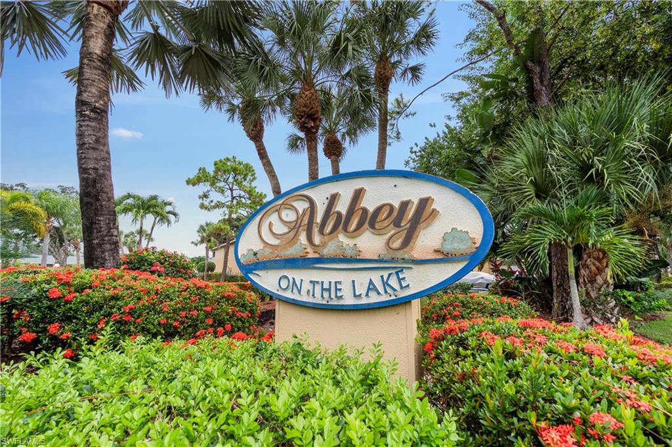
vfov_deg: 81.1
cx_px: 336
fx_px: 261
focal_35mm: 14
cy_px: 224
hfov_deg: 104.3
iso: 320
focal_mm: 14
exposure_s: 1/125
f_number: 9
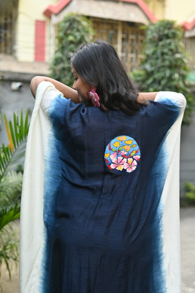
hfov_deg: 27.0
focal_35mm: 50
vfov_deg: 39.6
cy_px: 146
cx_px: 98
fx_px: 407
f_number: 2.8
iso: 200
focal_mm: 50
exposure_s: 1/160
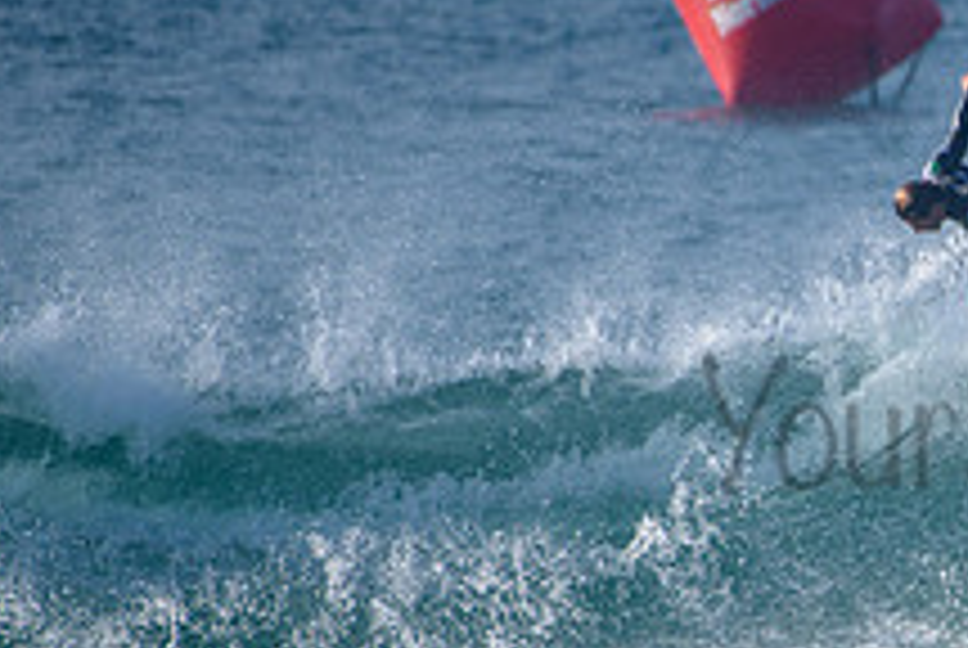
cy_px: 385
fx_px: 37319
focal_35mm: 1386
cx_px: 1166
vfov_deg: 1.0
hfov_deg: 1.5
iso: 280
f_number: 5.6
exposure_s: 1/2000
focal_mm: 500
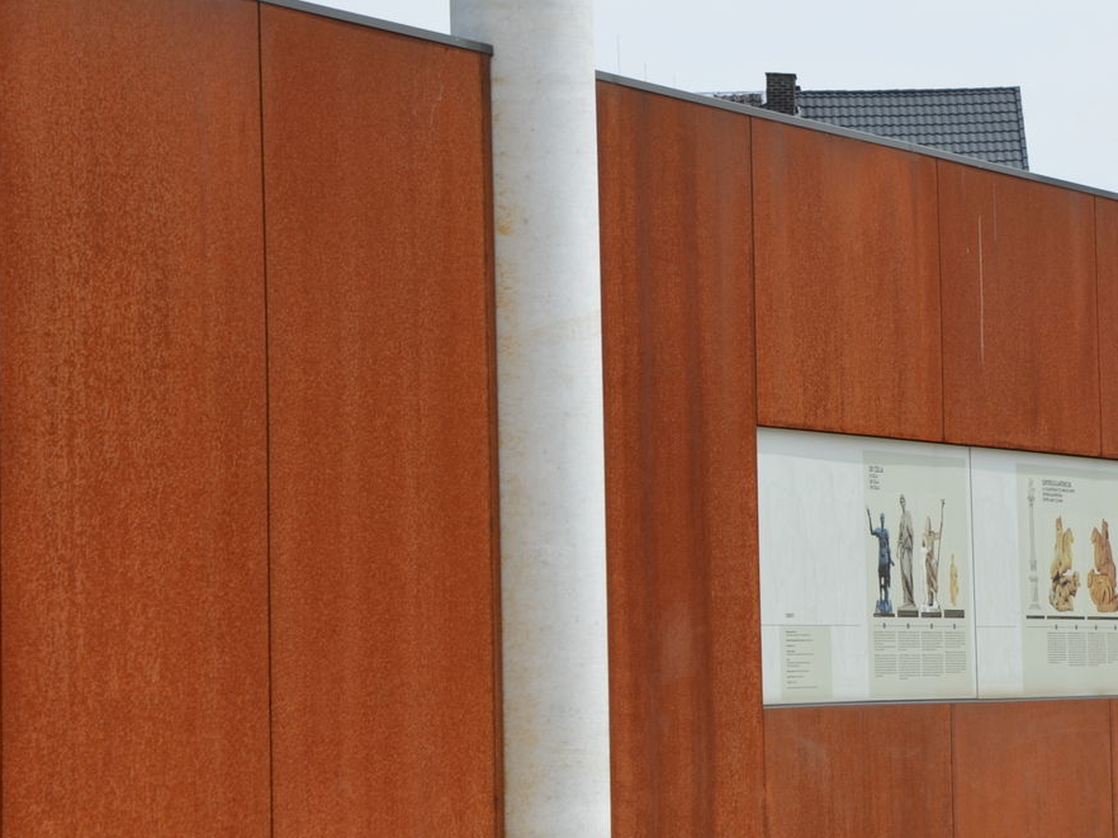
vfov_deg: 10.5
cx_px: 966
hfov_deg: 13.9
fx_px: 4554
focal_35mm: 141
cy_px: 382
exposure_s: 1/250
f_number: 8
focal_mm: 45
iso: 100
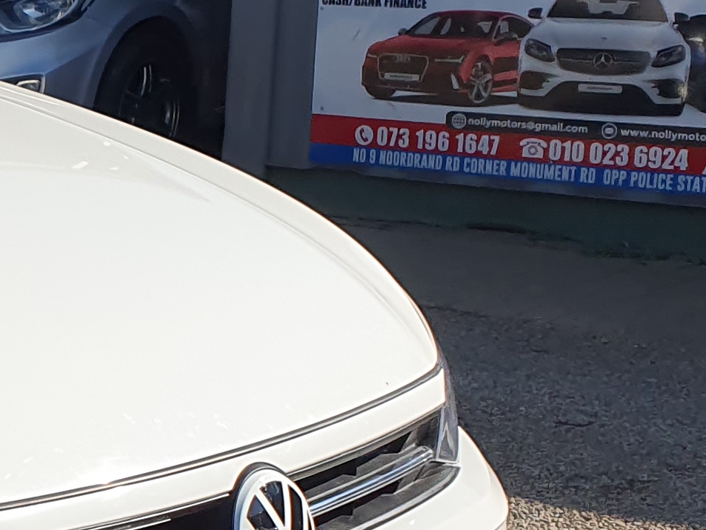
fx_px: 2244
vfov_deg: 13.4
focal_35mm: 110
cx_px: -484
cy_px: 365
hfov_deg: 15.8
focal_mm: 4.32
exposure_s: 1/1900
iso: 50
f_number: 2.4
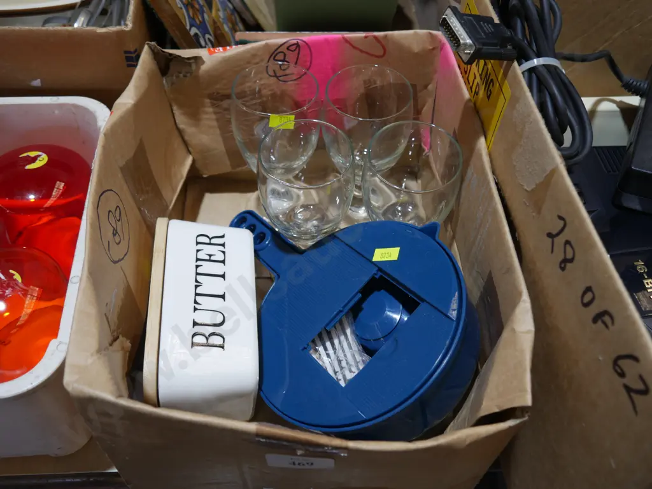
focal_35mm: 32
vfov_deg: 44.2
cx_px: 326
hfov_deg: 56.8
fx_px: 603
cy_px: 244
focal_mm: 16
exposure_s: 1/100
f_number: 3.6
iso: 200
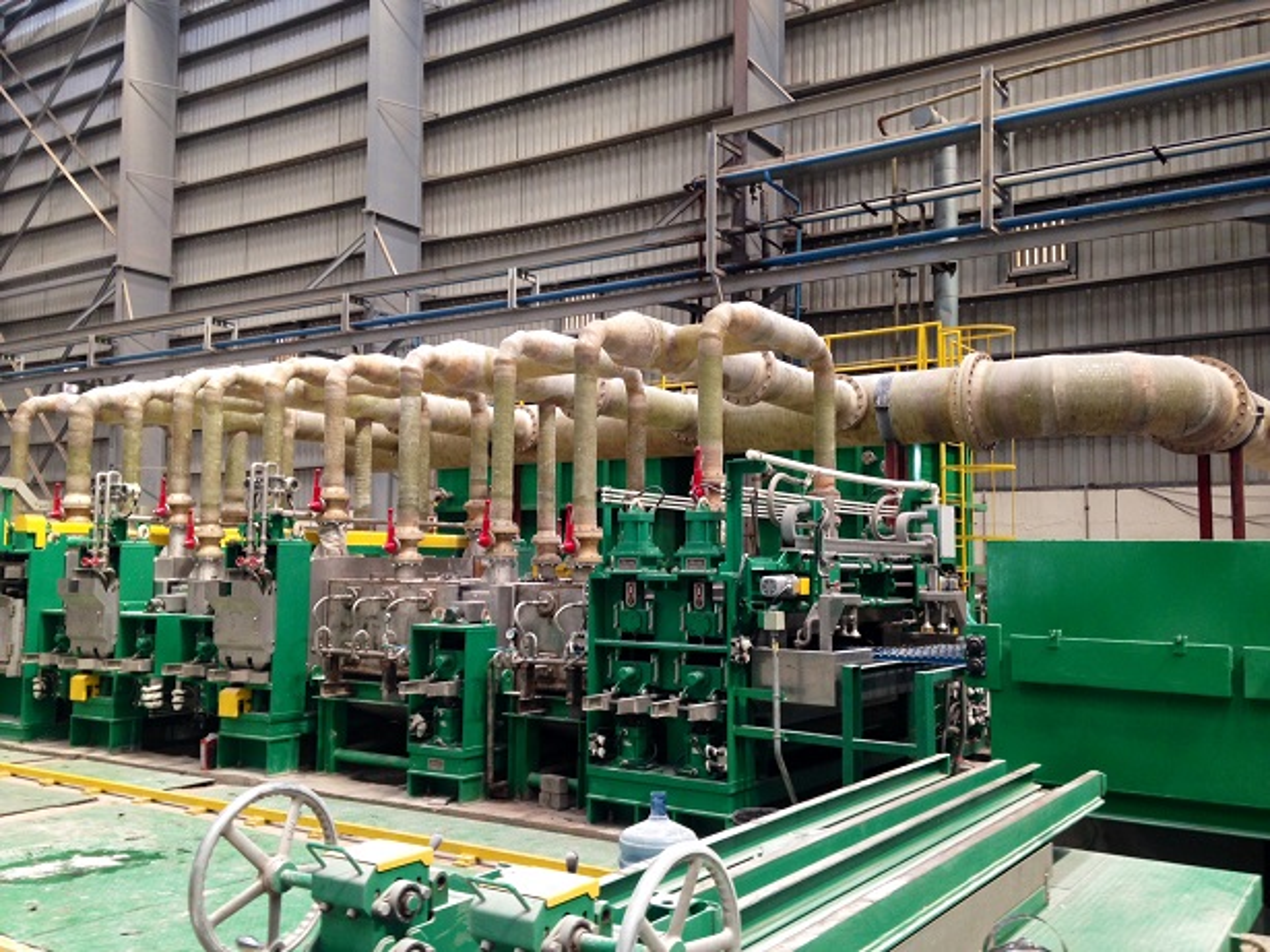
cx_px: 635
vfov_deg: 42.9
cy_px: 476
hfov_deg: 55.4
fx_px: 1210
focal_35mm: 33
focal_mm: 4.12
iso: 80
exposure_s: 1/20
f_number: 2.4
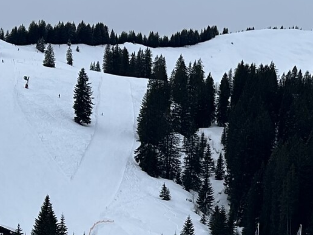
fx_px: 1094
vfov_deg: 12.1
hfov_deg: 16.1
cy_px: 236
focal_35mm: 121
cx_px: 265
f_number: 1.5
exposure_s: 1/1724
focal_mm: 5.7
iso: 50
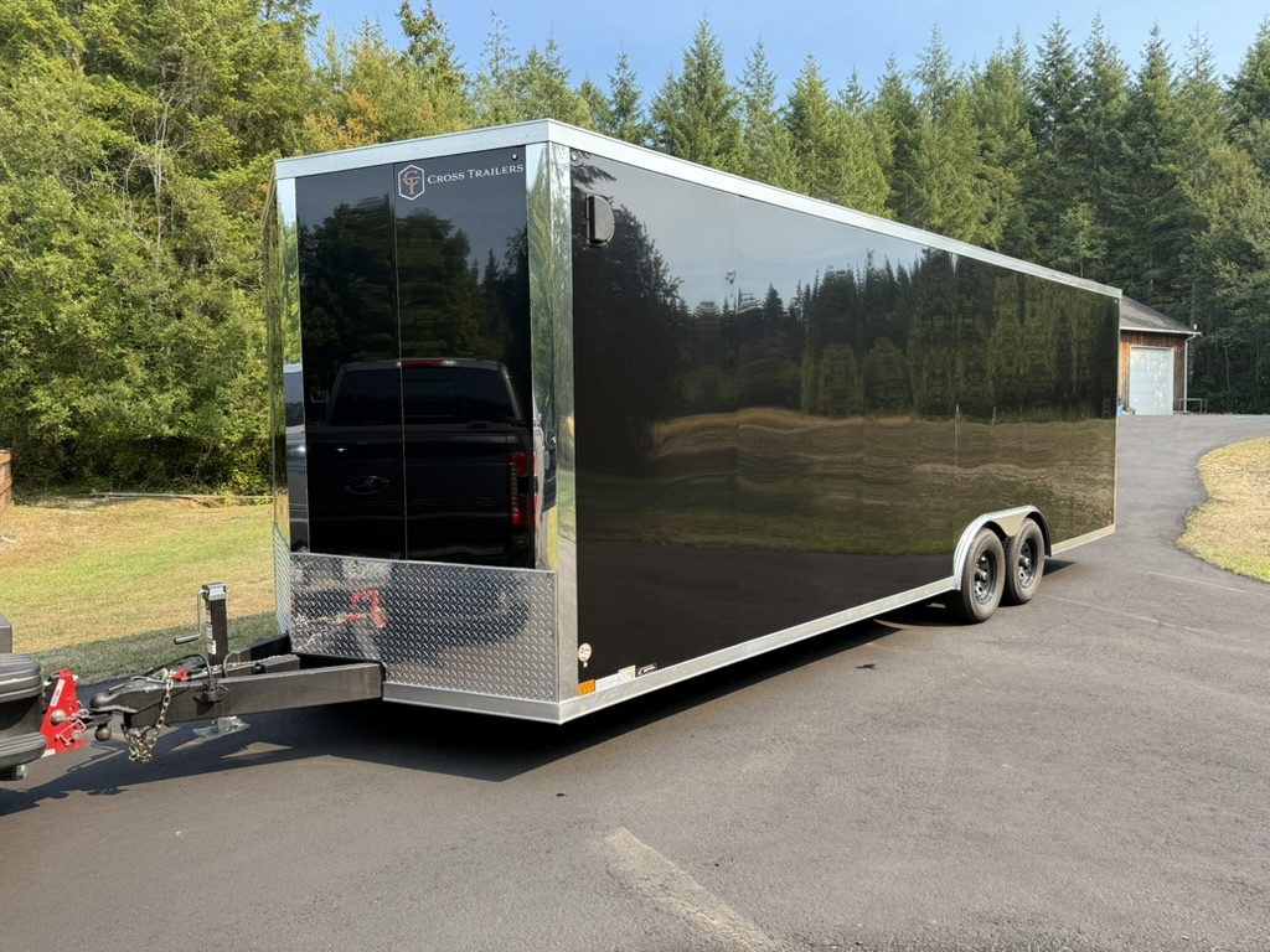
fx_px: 881
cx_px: 635
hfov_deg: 71.6
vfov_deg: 56.8
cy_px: 476
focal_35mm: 24
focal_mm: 6.76
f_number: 1.78
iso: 100
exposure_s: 1/1046
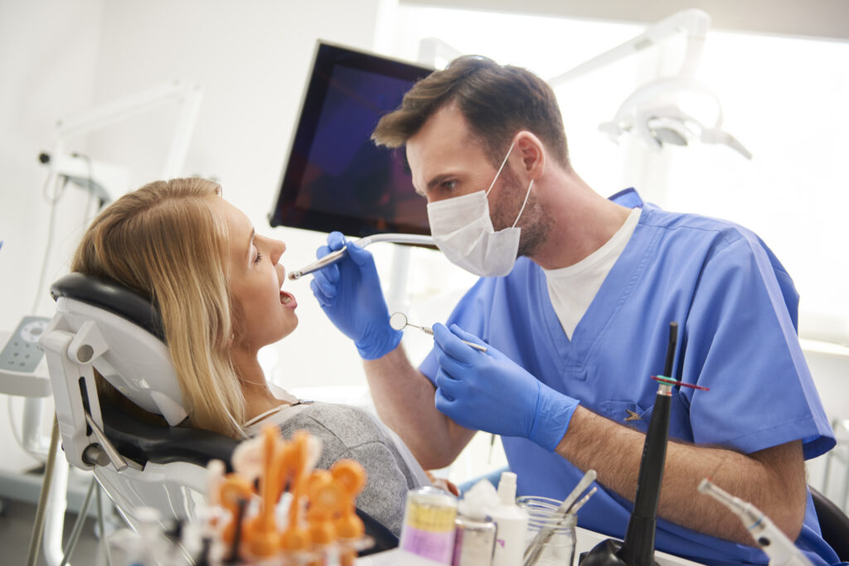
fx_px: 991
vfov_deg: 31.9
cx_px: 424
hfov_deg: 46.4
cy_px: 283
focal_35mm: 42
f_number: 2.8
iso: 200
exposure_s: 1/100
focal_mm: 42
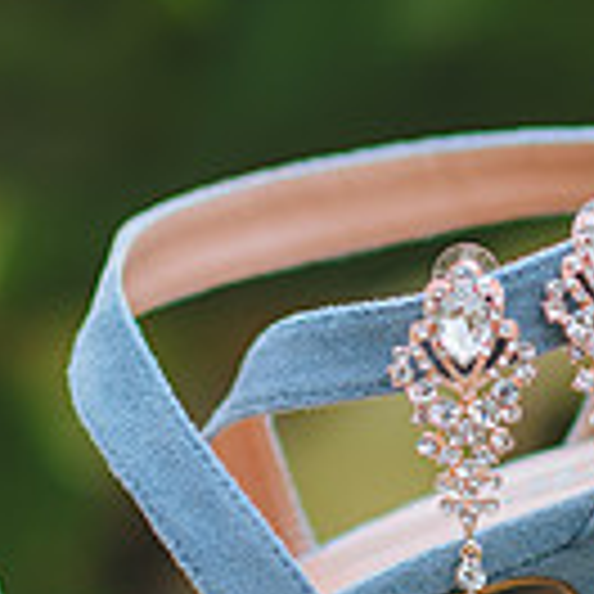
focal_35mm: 318
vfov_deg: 5.5
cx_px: 634
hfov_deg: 5.5
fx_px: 6174
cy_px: 297
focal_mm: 85
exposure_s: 1/800
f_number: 1.8
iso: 50
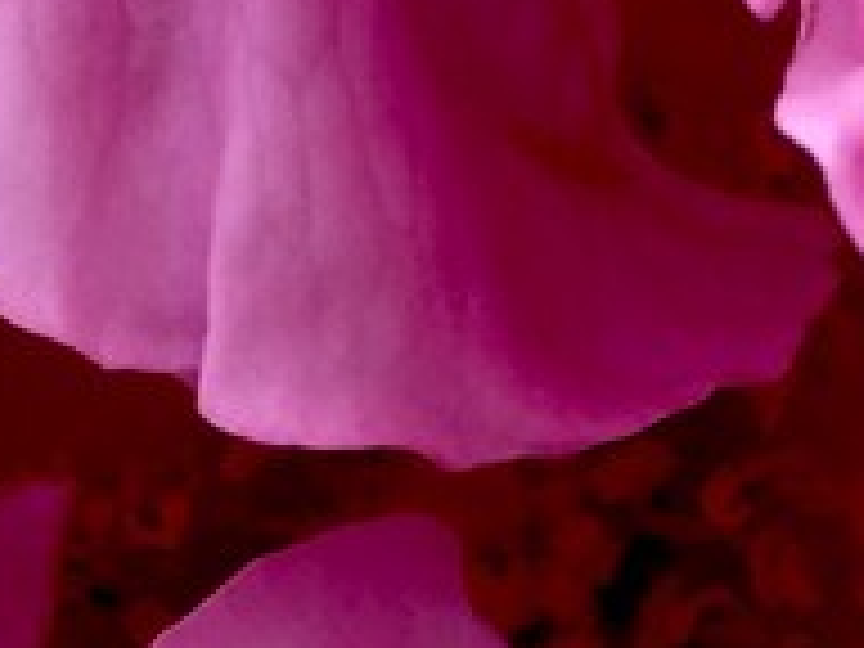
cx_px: 616
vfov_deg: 8.2
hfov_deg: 10.9
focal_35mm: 181
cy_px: 554
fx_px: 4518
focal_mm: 4.15
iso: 25
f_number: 2.2
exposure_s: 1/354
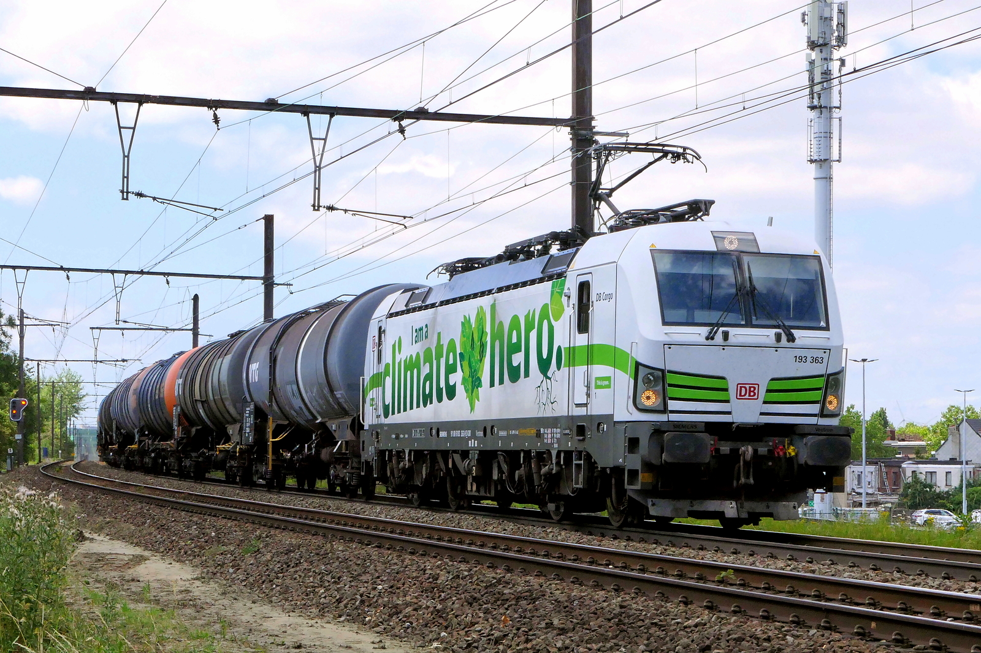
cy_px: 326
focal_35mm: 81
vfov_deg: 16.8
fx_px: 2207
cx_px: 490
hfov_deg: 25.1
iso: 1000
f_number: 10
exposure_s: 1/800
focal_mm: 29.8
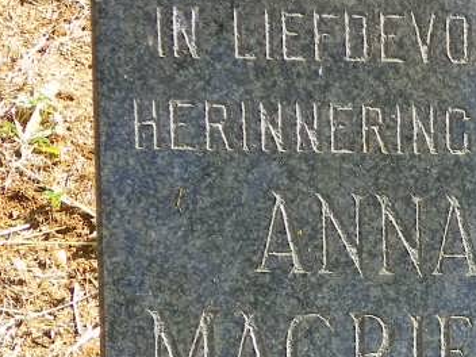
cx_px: 644
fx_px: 2998
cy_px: 471
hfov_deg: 8.9
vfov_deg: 6.8
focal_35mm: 218
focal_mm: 11.4
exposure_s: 1/125
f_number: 3.5
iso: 64
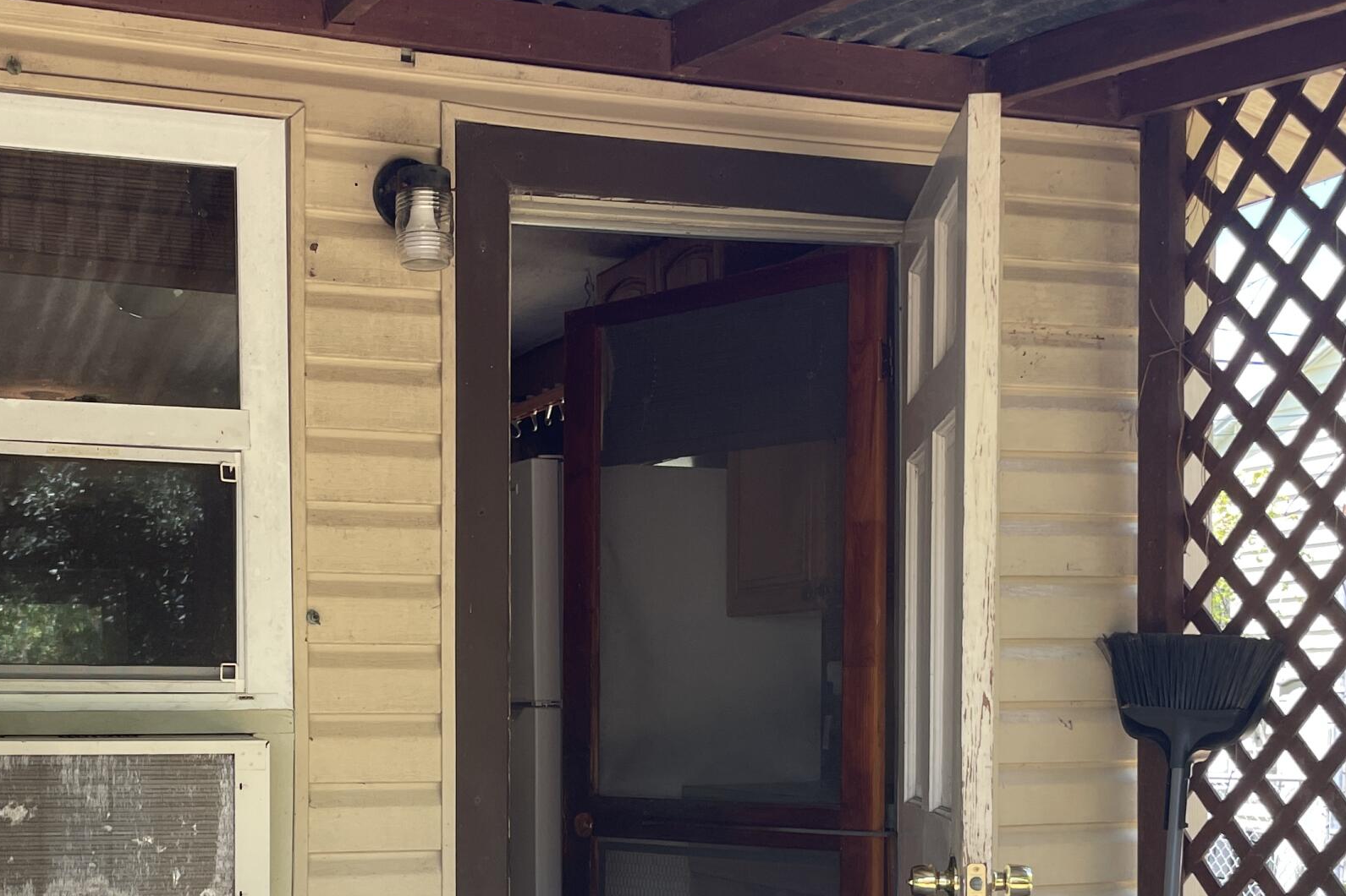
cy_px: 793
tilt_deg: -3.4
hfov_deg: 38.6
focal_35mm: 51
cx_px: 505
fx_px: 1906
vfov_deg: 25.7
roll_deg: +0.3
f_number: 1.6
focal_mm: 4.2
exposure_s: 1/185
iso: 32
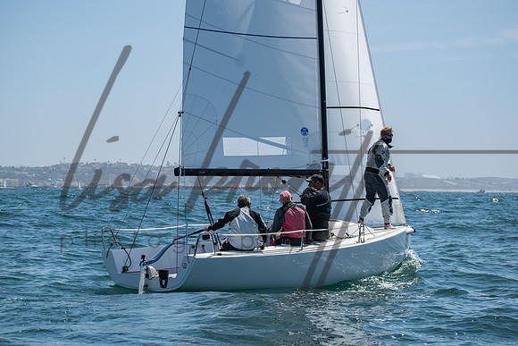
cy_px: 173
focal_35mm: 105
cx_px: 259
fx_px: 1511
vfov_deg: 13.0
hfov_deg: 19.5
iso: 200
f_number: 6.3
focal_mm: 70
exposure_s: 1/1000
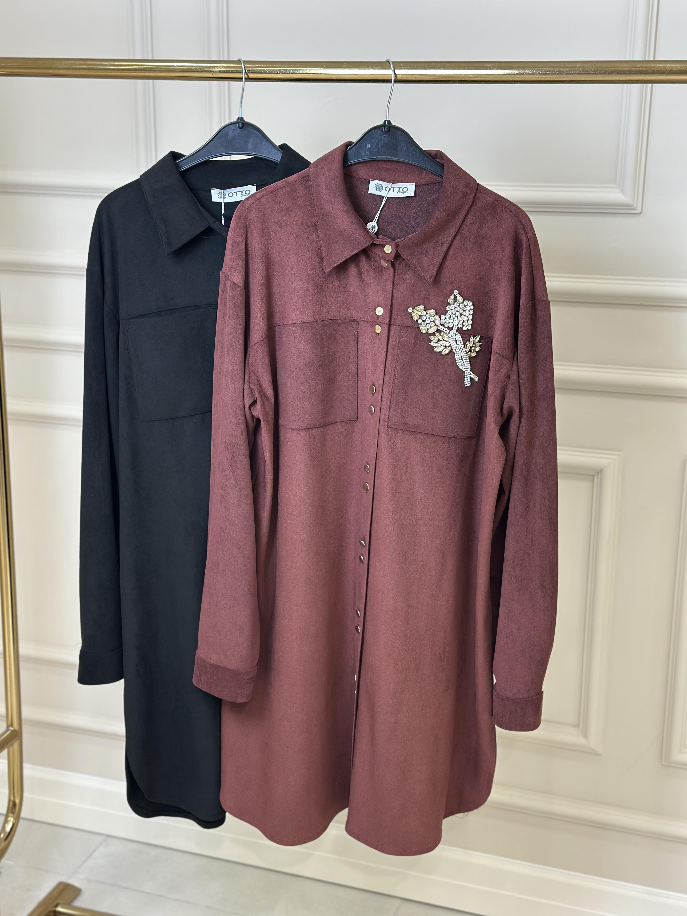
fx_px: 1270
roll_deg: -1.1
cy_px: 458
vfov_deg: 39.7
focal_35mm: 48
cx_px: 344
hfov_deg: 30.3
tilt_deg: -15.1
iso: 64
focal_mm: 6.86
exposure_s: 1/141
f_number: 1.78
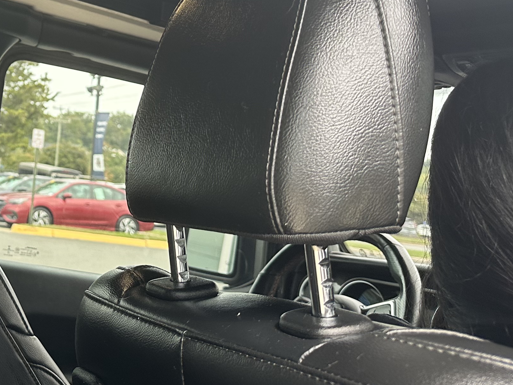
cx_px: -64
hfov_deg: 28.9
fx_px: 889
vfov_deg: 23.3
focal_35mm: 60
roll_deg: -6.1
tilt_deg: +11.1
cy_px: -6
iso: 100
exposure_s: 1/126
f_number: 1.78
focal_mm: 6.86
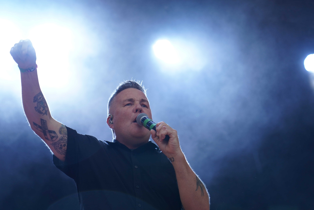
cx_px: 157
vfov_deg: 13.0
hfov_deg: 19.5
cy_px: 105
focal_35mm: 105
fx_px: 916
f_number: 4
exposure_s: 1/125
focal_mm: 105
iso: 800
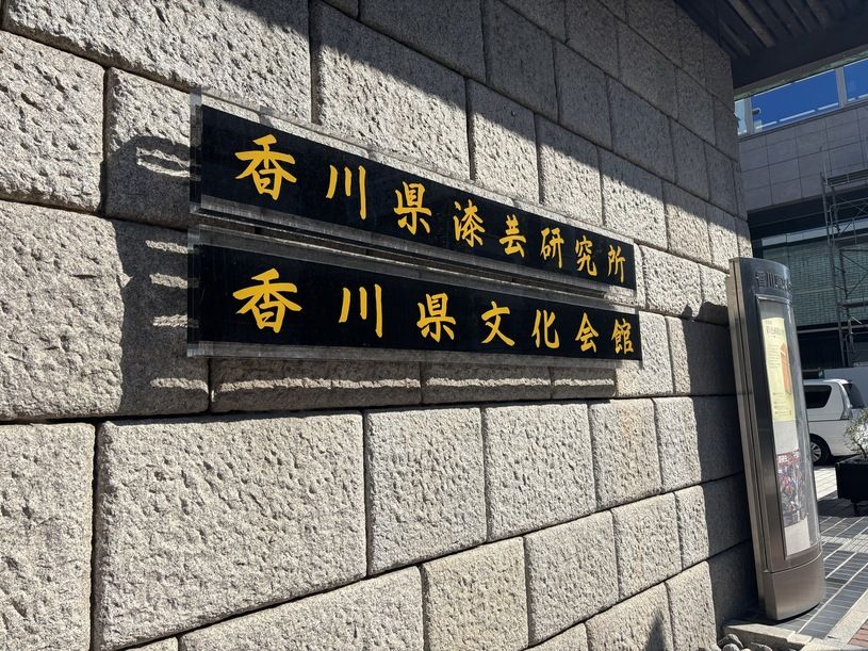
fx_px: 652
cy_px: 326
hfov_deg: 67.3
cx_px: 434
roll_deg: +2.4
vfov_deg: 53.1
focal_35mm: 26
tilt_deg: +6.9
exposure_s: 1/3021
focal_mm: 5.96
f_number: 1.6
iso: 50
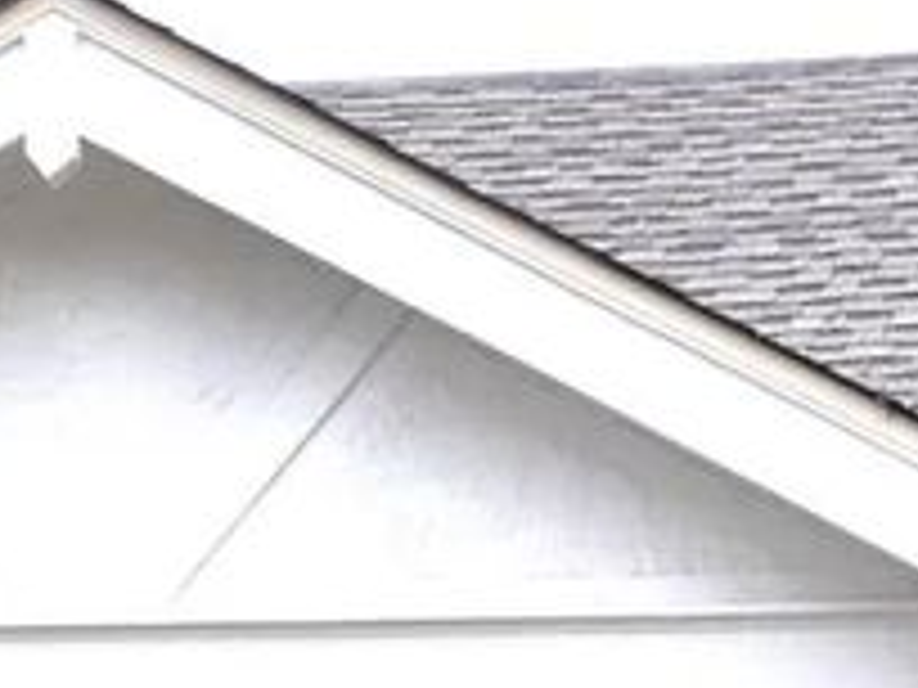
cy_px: 1340
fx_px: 9202
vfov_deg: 4.2
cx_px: -54
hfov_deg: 5.7
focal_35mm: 347
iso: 25
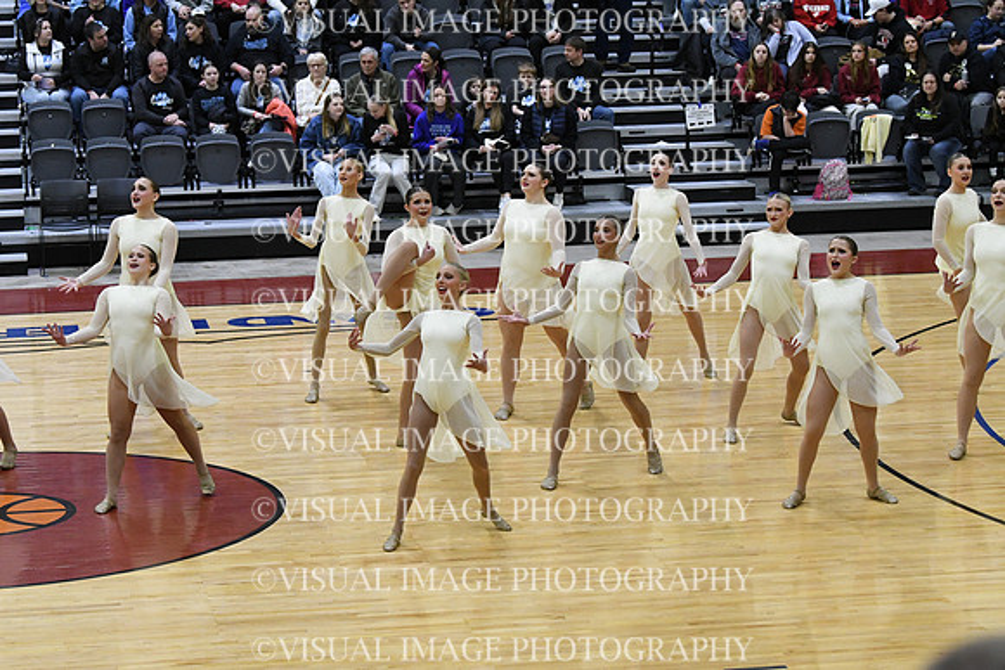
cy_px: 335
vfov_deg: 13.0
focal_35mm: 105
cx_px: 502
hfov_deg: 19.5
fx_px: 2932
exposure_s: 1/500
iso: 5000
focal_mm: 70
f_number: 4
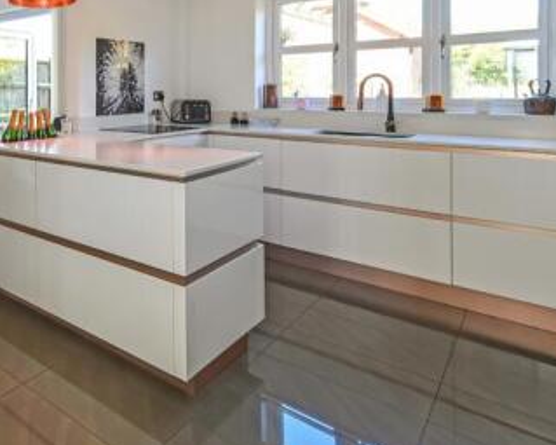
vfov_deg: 50.3
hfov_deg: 56.4
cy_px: 97
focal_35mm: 27
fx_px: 444
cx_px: 68
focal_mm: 14
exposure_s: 1/25
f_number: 8
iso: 400
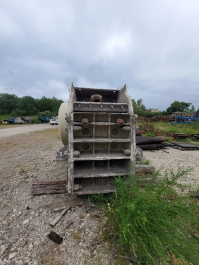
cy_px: 132
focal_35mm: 13
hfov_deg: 89.9
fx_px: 100
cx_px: 100
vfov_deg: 106.2
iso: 50
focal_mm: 1.8
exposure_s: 1/715
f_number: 2.2
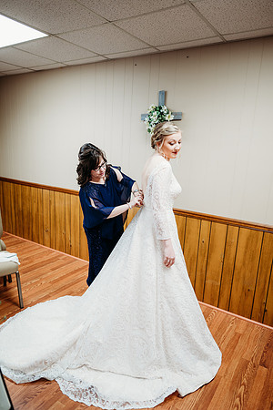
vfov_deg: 73.7
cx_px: 136
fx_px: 273
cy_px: 205
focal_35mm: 24
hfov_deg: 53.1
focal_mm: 24
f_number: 1.8
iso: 400
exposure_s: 1/125
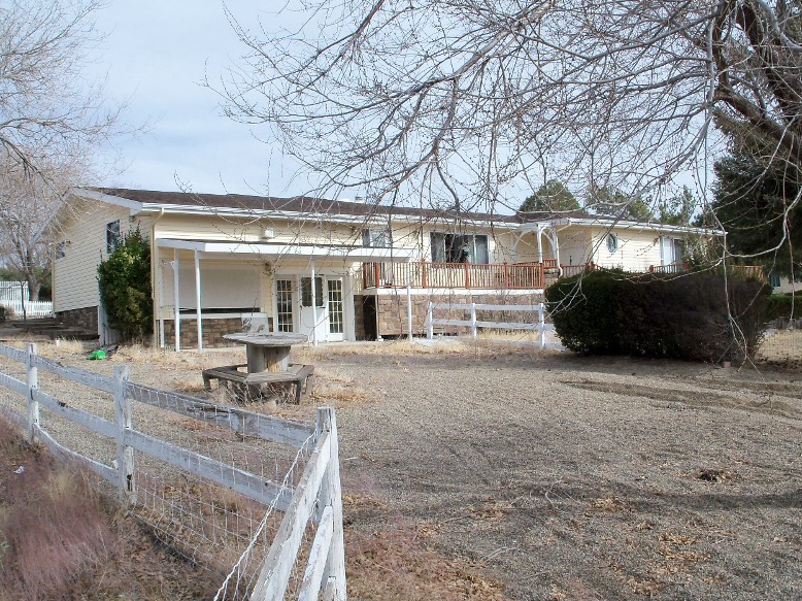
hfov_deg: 51.4
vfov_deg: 39.6
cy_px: 307
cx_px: 398
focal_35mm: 36
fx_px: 834
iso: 80
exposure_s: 1/320
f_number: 5.5
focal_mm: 6.3
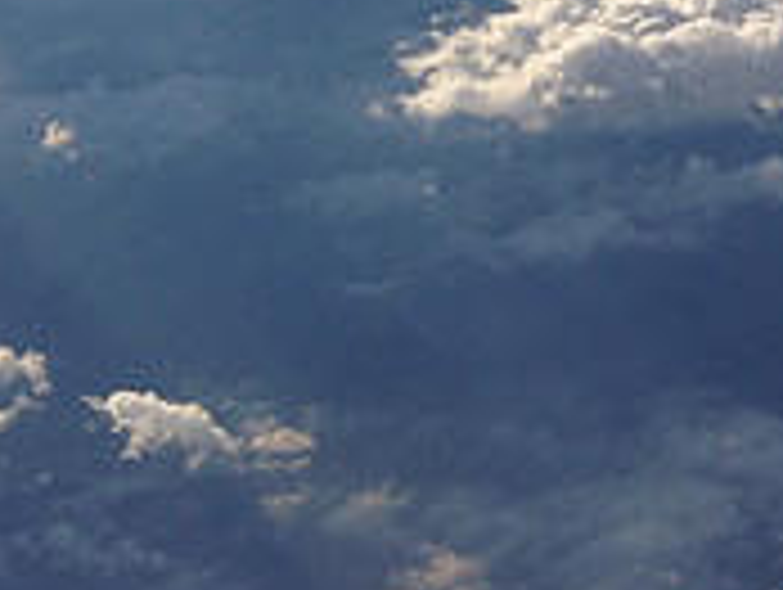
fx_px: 2492
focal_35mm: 110
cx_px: 824
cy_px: -173
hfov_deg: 17.4
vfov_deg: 13.0
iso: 50
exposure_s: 1/2463
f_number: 2.4
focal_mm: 4.13
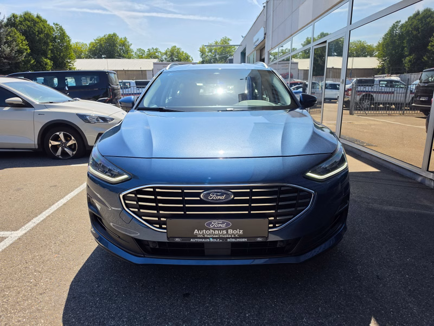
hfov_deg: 73.9
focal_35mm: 23
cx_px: 217
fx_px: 288
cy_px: 163
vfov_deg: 58.9
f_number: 1.4
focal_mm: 6.5
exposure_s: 1/7622
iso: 64
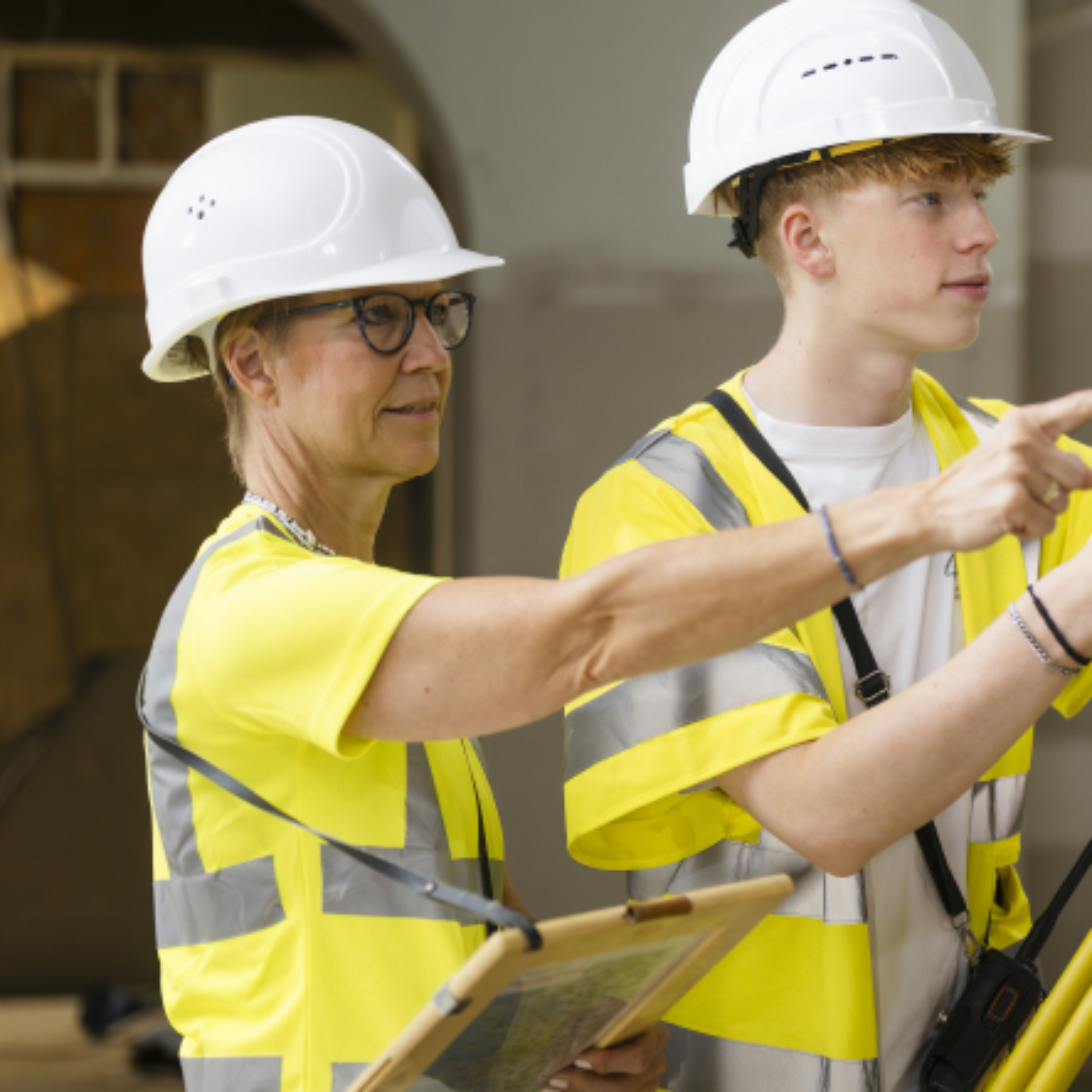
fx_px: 3176
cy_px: 630
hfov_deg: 19.2
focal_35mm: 89
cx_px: 947
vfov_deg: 19.5
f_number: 1.8
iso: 400
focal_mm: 50
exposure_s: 1/60
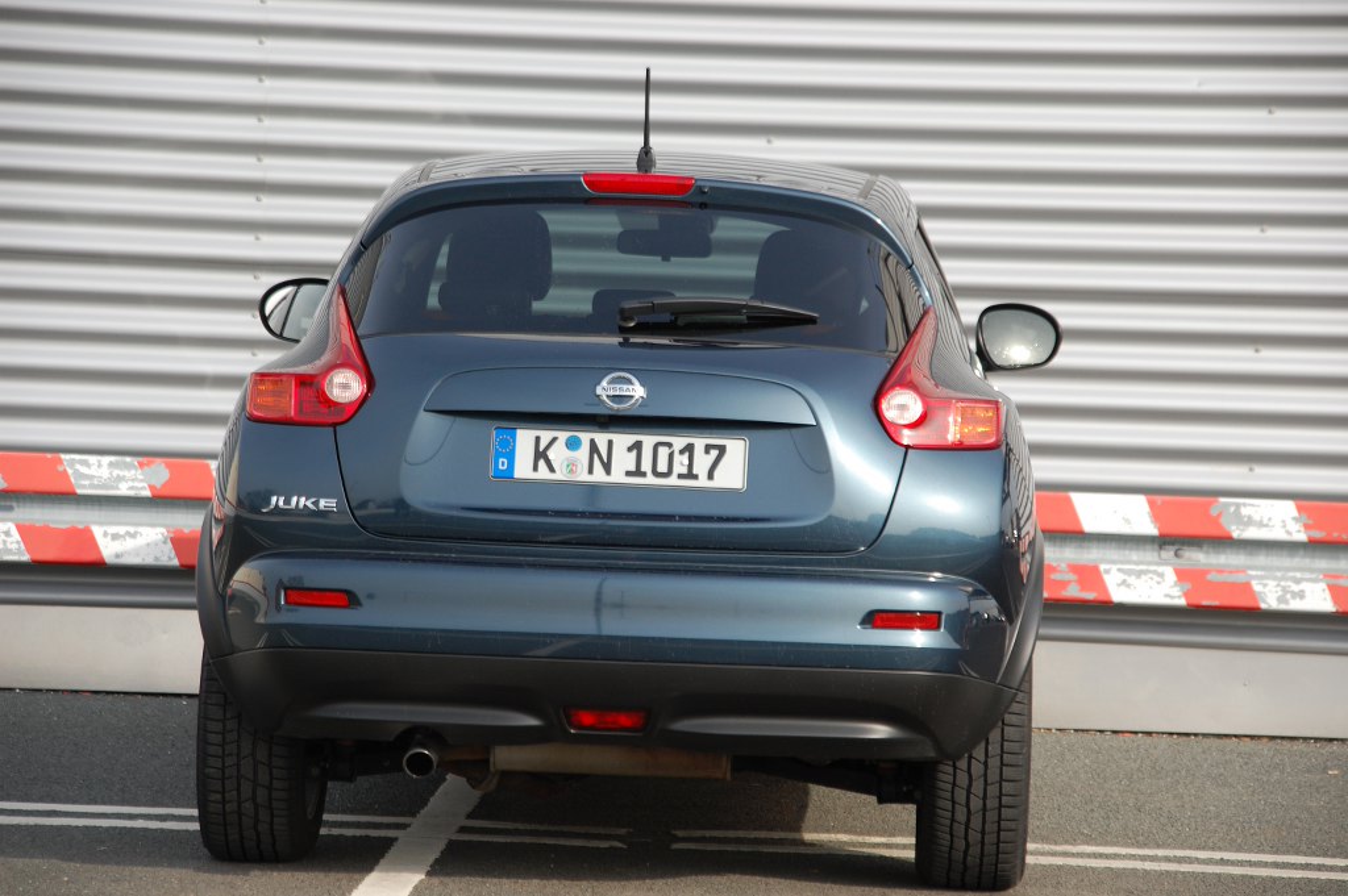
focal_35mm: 165
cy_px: 448
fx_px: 6173
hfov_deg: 12.5
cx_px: 674
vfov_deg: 8.3
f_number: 5.6
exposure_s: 1/500
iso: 250
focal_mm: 110
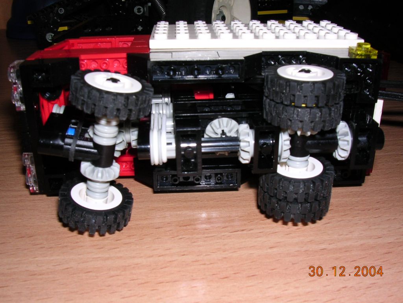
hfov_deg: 49.0
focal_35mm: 38
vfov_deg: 37.7
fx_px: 442
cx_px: 202
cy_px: 152
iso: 100
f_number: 5.6
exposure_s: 1/60.1
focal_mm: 5.8
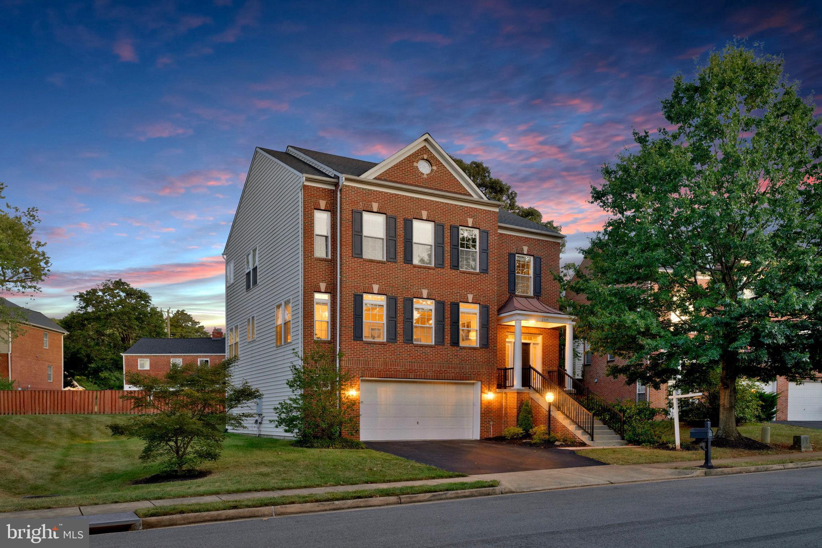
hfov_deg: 67.4
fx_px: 616
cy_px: 274
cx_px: 411
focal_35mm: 27
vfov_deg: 47.9
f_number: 9
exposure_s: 1/5
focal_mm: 27
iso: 1250
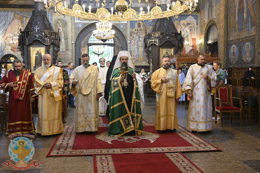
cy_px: 86
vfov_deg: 33.0
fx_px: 292
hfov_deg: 47.9
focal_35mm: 40
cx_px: 130
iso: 2200
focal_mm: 27
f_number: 3.8
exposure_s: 1/160
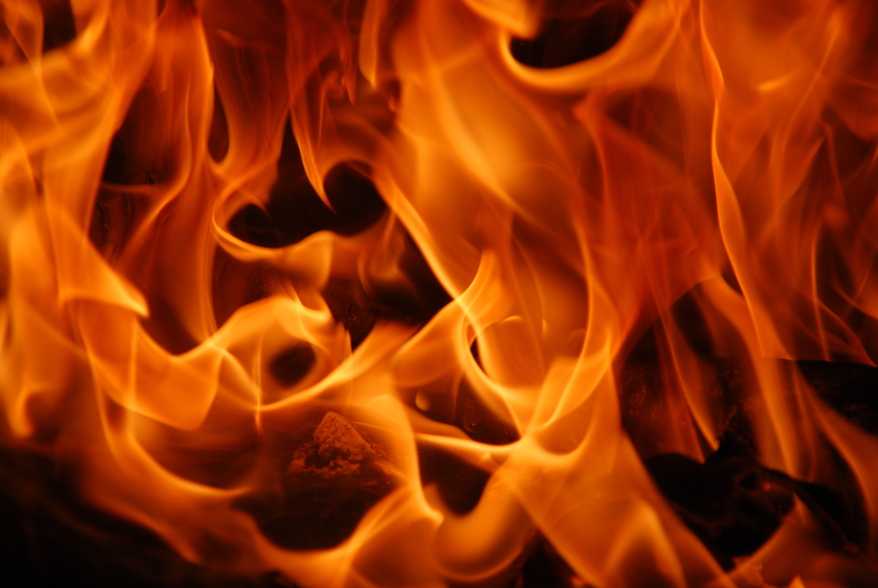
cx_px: 439
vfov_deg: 4.6
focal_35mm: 300
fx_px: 7325
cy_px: 294
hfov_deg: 6.9
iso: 100
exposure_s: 1/400
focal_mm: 200
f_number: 6.3
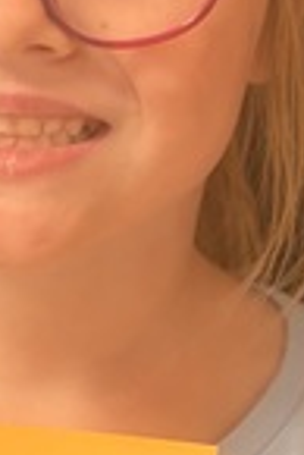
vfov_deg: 13.7
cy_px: 377
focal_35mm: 149
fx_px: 1883
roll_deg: -0.9
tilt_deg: -17.3
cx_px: 53
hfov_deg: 9.2
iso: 250
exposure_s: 1/60
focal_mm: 5.96
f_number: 1.6
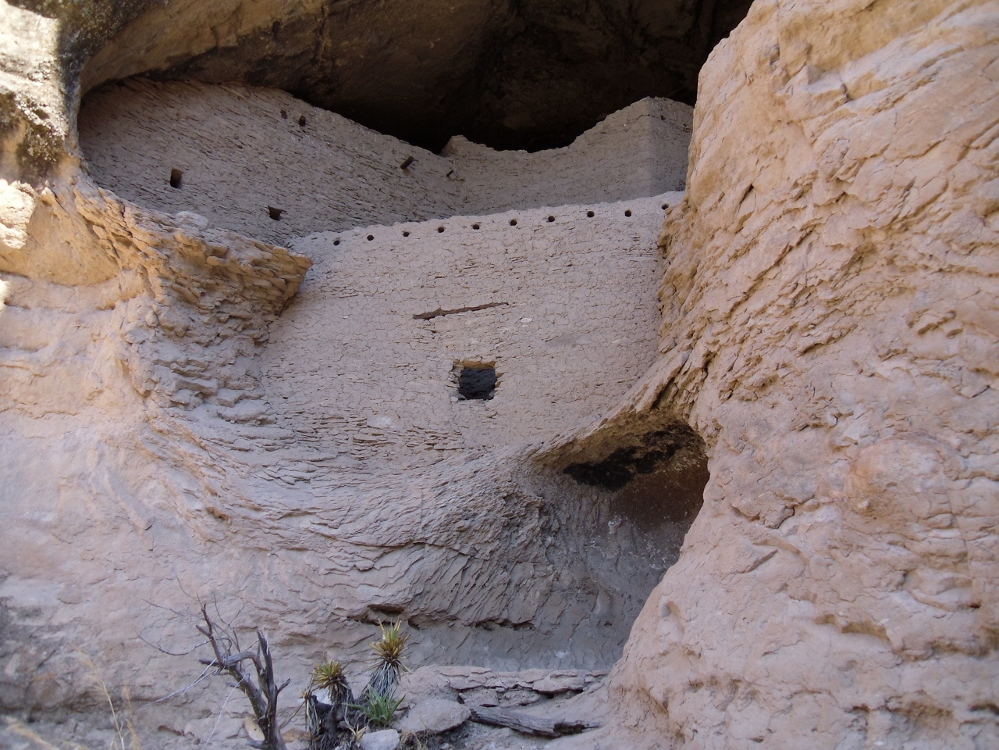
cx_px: 500
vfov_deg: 45.4
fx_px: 895
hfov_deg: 58.4
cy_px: 375
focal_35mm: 31
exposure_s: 1/145
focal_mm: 5.6
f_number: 3.3
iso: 80
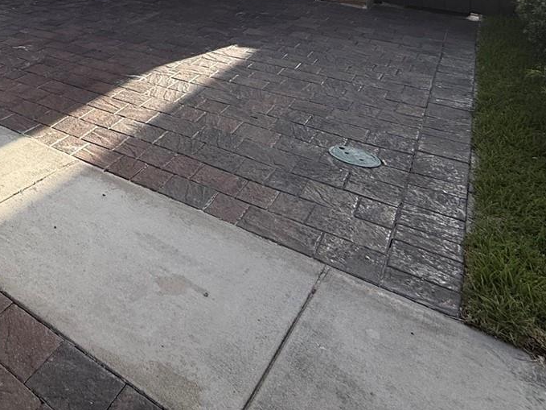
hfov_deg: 43.6
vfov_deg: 35.0
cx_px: -47
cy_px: -70
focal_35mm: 33
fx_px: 520
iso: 64
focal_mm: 2.22
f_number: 2.2
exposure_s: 1/751
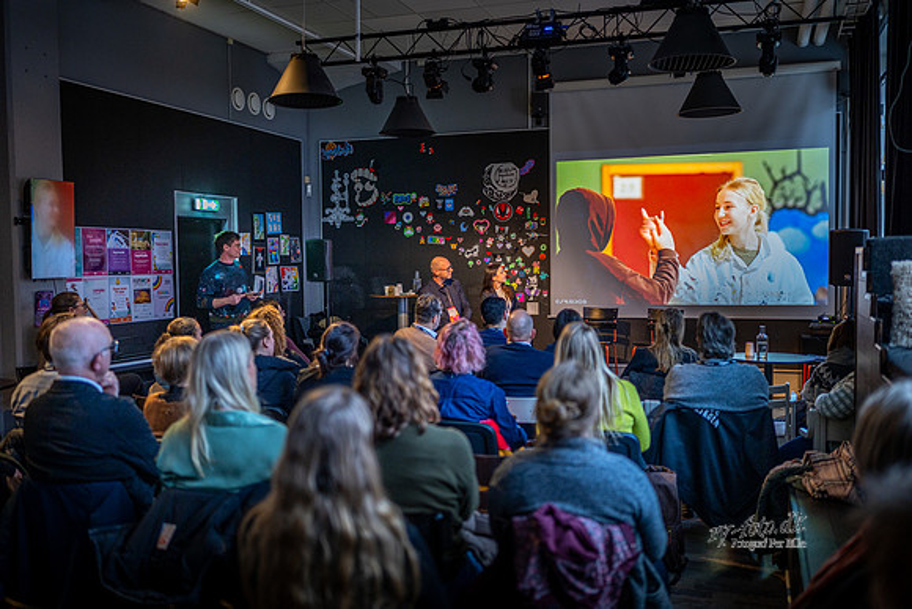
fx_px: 887
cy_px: 304
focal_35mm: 35
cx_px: 456
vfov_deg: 37.9
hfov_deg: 54.4
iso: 800
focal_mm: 35
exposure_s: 1/160
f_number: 1.4
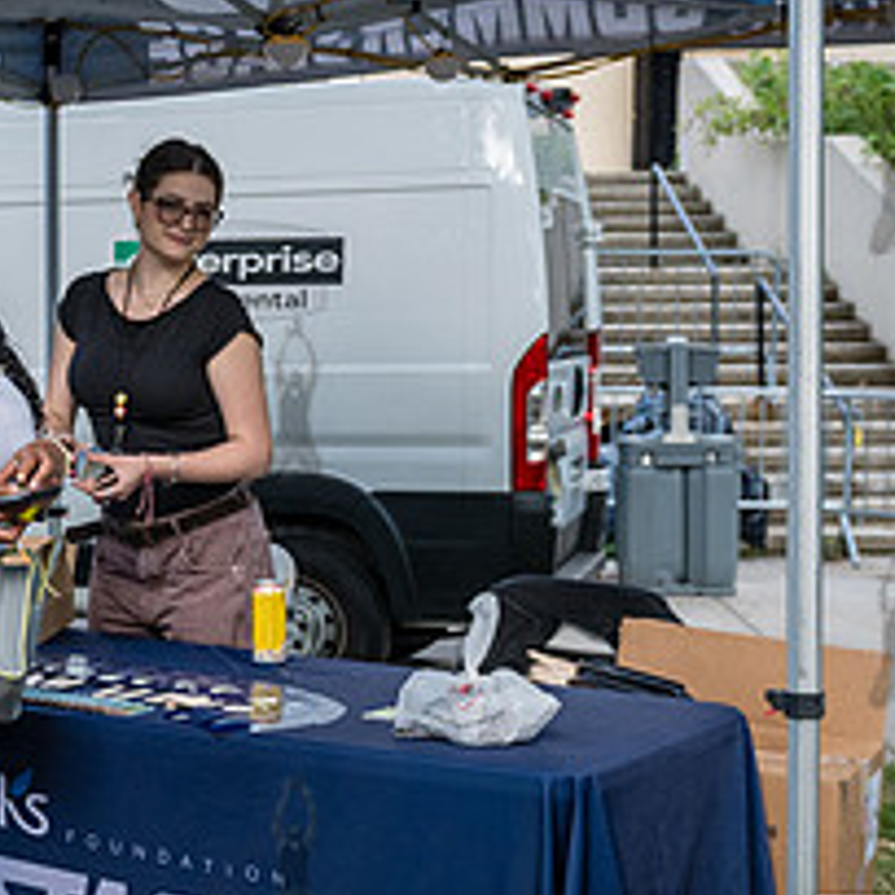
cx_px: -47
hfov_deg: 22.0
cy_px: 446
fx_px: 2194
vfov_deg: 23.1
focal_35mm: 75
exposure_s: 1/1250
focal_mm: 24
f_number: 4.5
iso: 1000
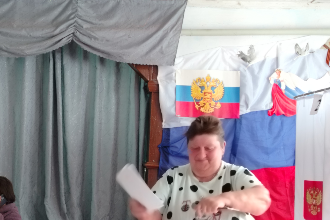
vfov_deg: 17.6
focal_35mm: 77
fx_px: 706
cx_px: 145
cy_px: 163
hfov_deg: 26.3
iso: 597
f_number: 1.75
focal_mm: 5.25
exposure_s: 1/33.3
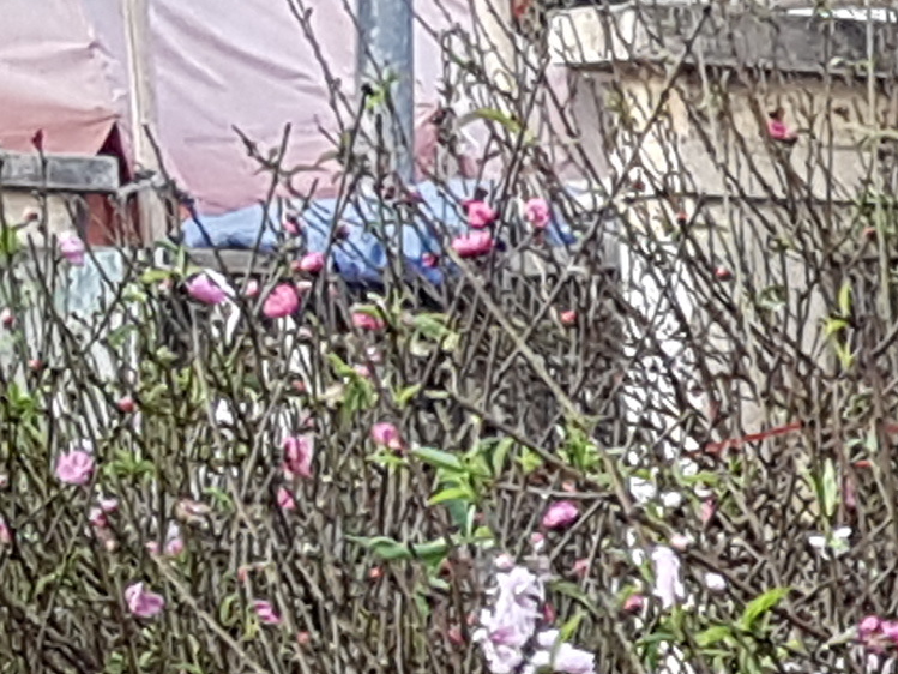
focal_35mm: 140
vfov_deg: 9.5
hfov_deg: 11.5
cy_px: 1579
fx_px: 3632
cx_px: 2196
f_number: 1.7
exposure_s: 1/106
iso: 40
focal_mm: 4.2
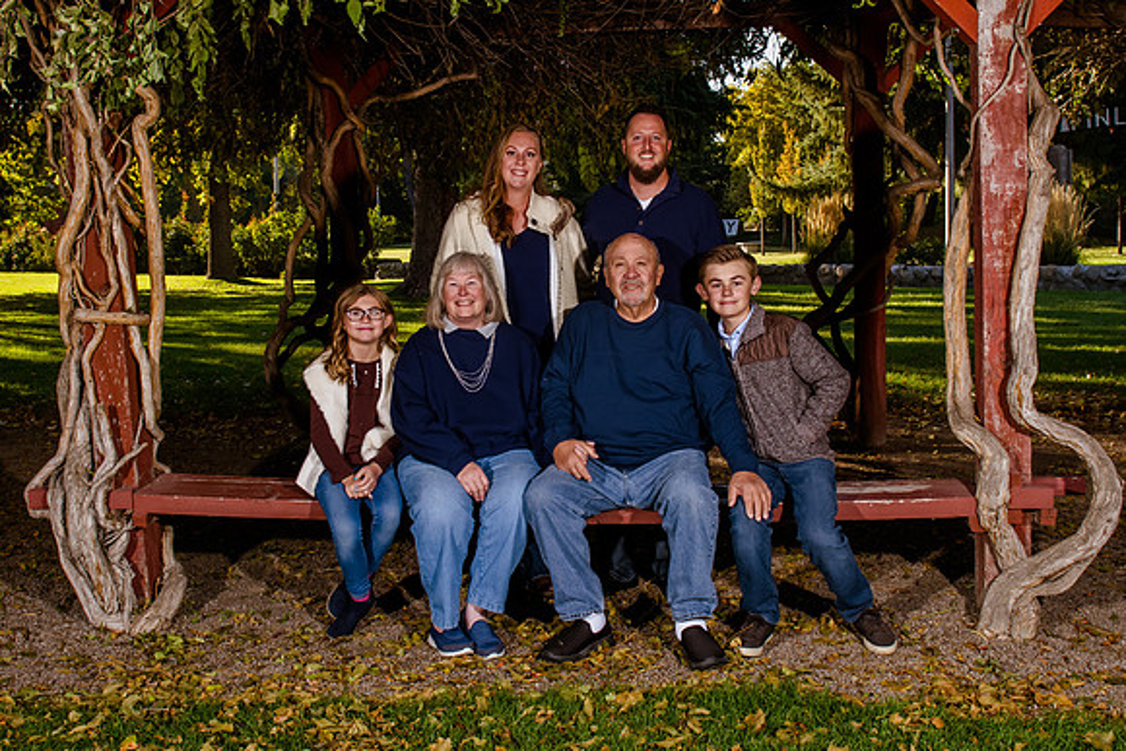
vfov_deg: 31.9
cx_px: 539
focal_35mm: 42
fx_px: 1315
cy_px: 334
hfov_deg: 46.3
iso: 500
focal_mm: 26
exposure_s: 1/200
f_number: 8
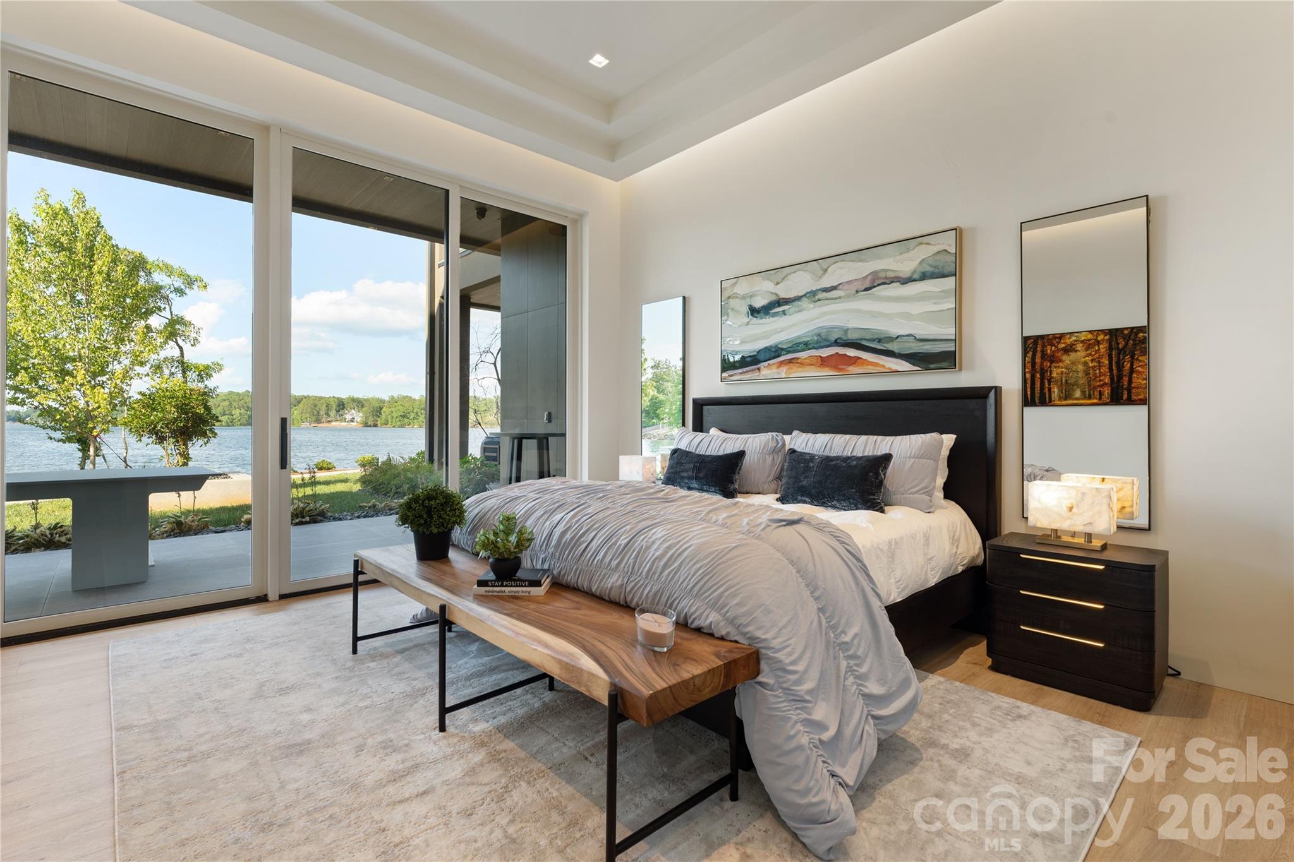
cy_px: 431
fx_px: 579
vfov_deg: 73.4
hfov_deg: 96.4
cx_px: 647
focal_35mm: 16
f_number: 9
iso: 160
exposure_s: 1/5
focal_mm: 16.1
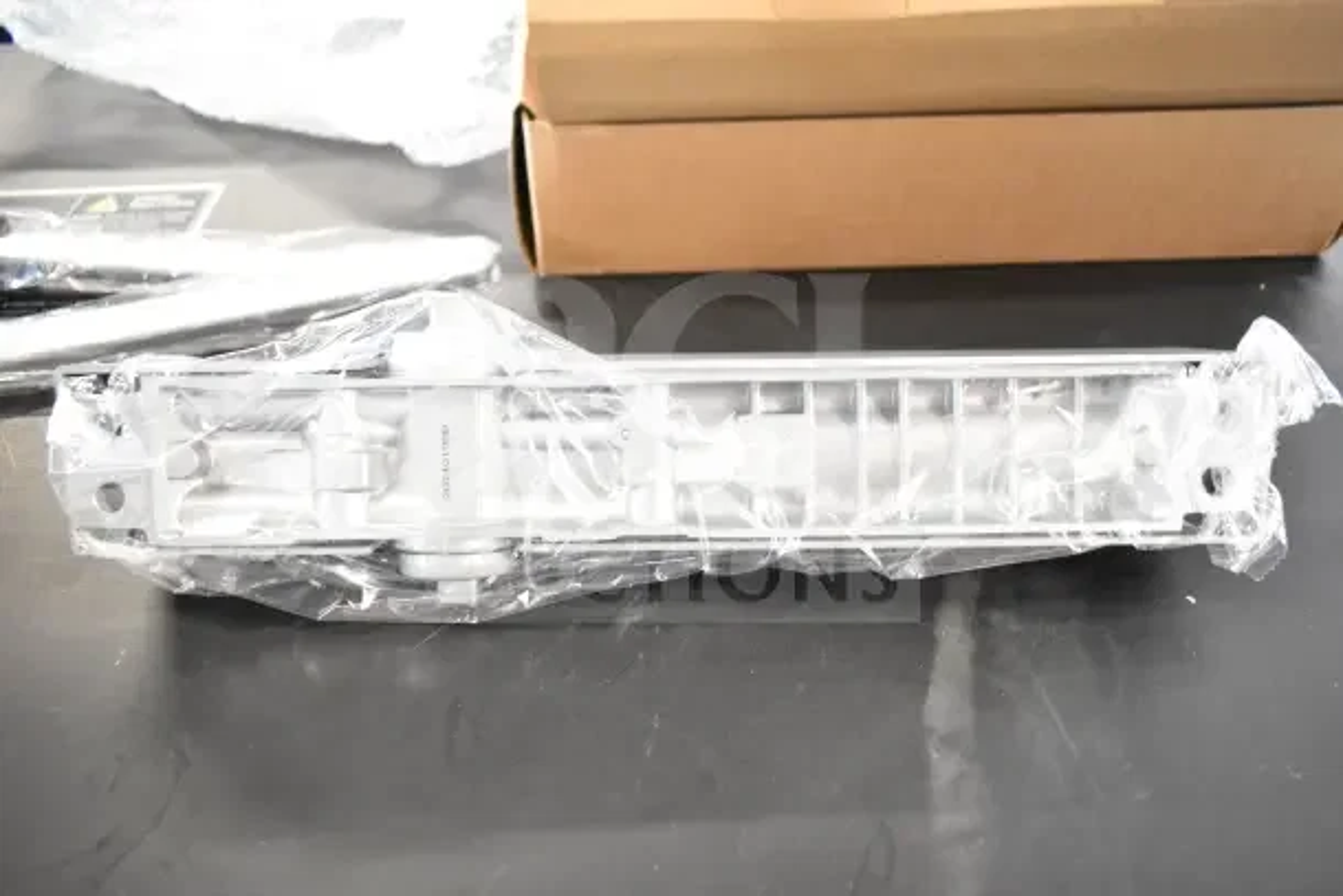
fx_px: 1007
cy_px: 448
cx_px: 672
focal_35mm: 27
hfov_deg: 67.4
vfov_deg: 48.0
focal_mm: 18
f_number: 3.5
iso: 2500
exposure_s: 1/30
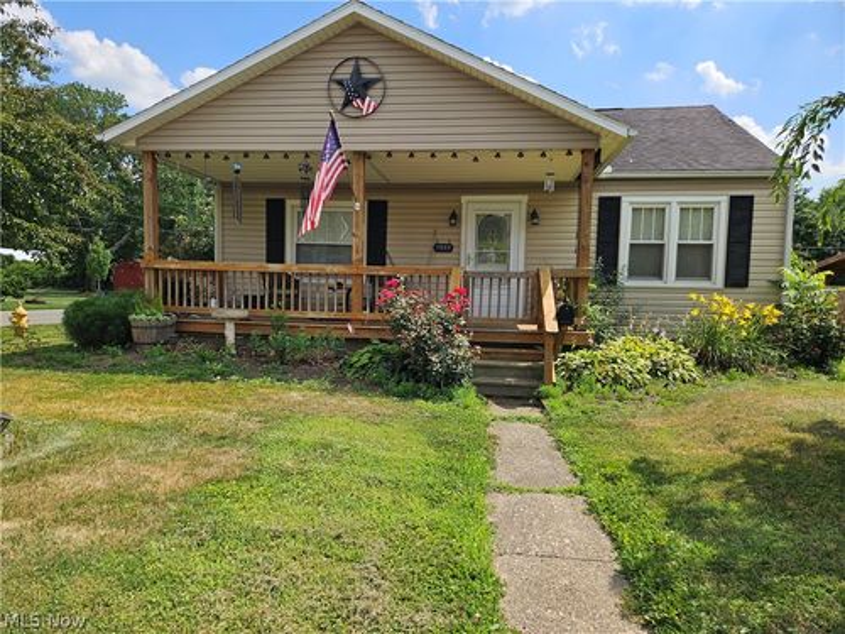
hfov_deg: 73.9
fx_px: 561
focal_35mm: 23
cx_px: 422
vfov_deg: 58.9
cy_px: 317
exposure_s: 1/1746
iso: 25
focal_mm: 5.4
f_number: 1.8
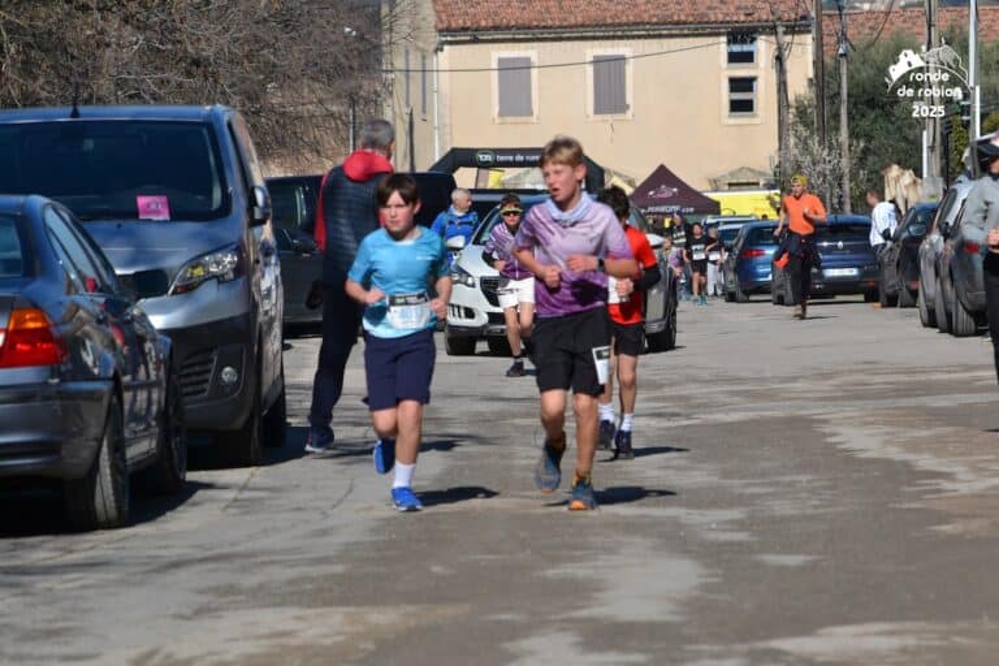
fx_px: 6243
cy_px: 333
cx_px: 500
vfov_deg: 6.1
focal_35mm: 225
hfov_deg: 9.1
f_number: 7.1
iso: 400
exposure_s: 1/2000
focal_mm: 150
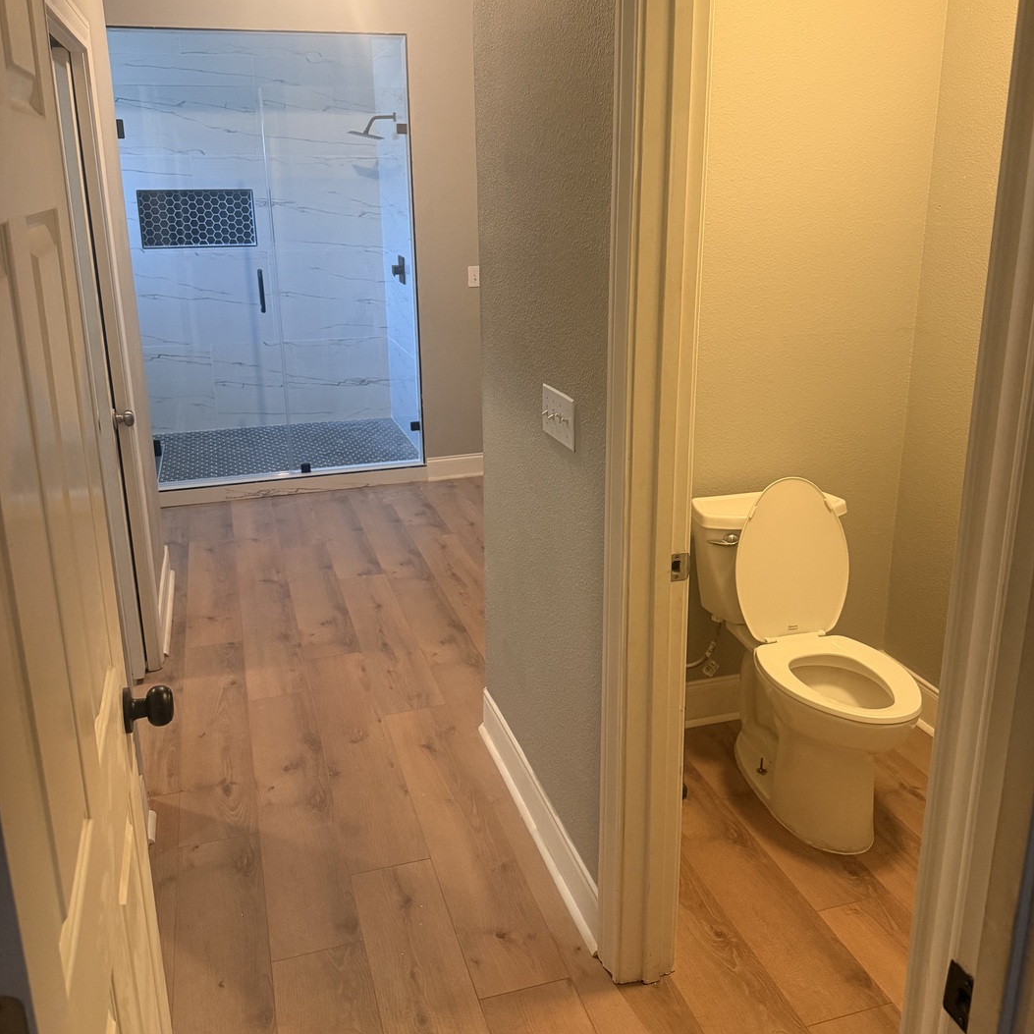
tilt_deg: -15.5
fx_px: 980
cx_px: 528
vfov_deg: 55.5
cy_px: 454
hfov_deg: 55.6
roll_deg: -0.1
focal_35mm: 29
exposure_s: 1/60
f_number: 1.78
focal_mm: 6.76
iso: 320
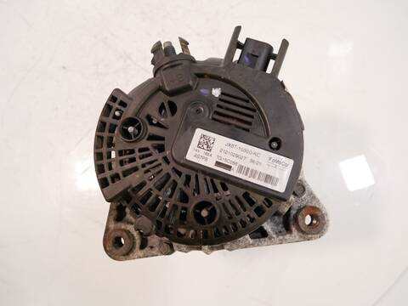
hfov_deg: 71.6
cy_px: 153
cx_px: 204
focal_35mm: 24
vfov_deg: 56.8
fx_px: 283
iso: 640
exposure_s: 1/60
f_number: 3.5
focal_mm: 12
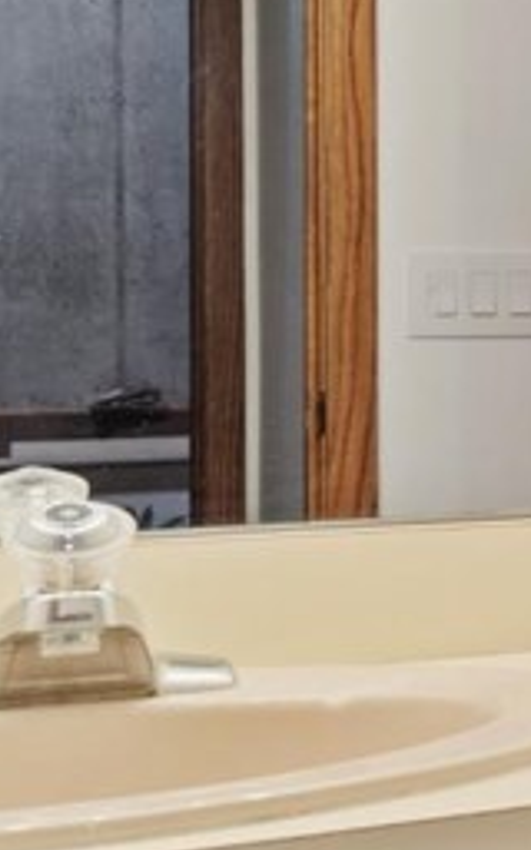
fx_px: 2246
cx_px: 2091
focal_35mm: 97
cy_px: 332
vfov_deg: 21.4
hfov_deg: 8.2
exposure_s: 1/2
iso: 320
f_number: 7.1
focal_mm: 19
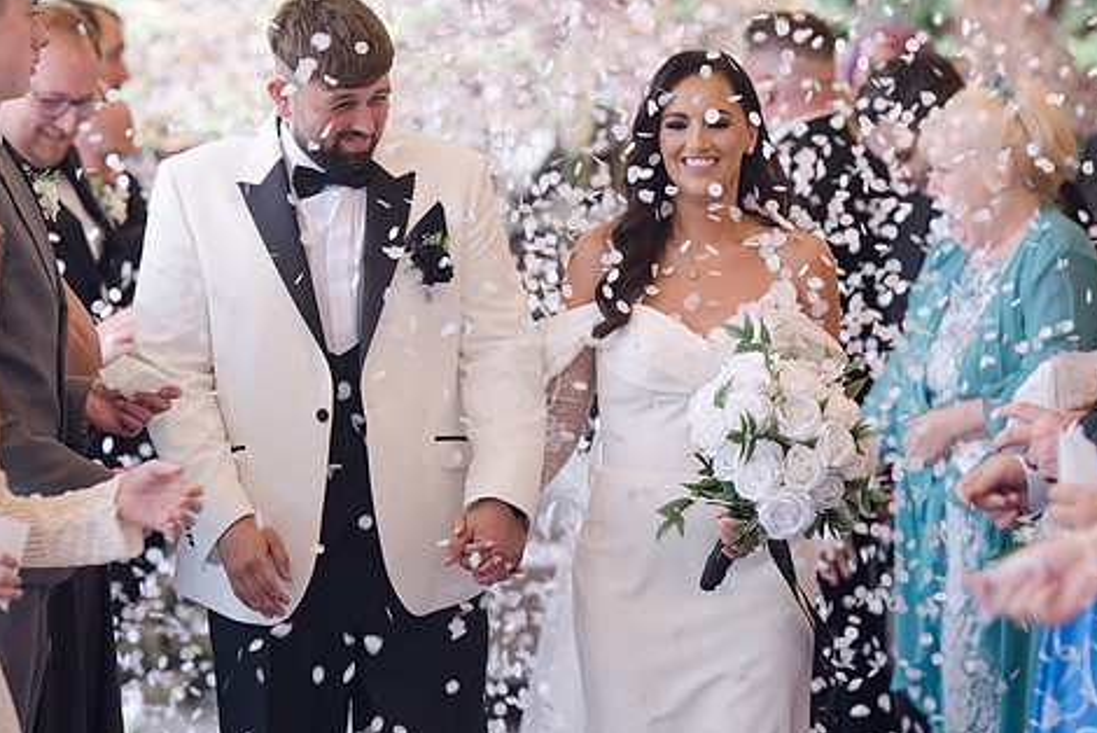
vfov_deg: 10.2
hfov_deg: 15.2
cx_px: 632
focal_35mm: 135
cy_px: 244
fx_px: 4116
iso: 500
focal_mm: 85
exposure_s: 1/160
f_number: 2
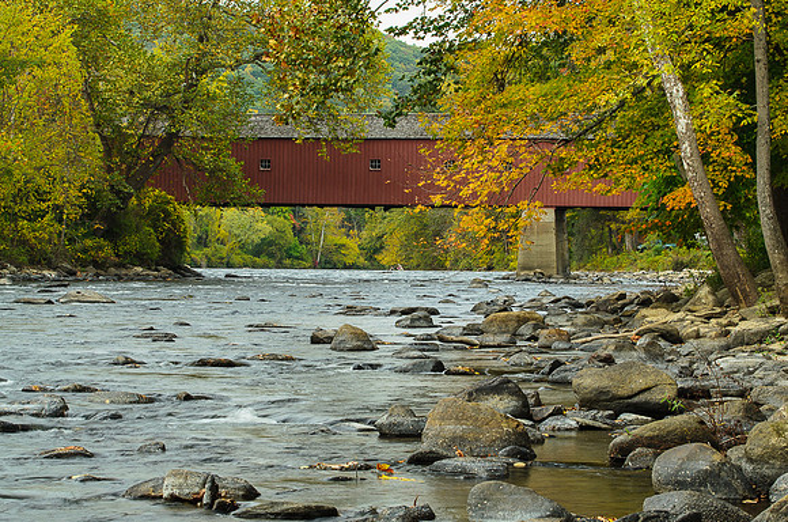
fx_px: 2686
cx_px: 394
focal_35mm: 123
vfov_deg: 11.1
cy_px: 261
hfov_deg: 16.7
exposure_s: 1/4
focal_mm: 82
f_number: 14
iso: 400
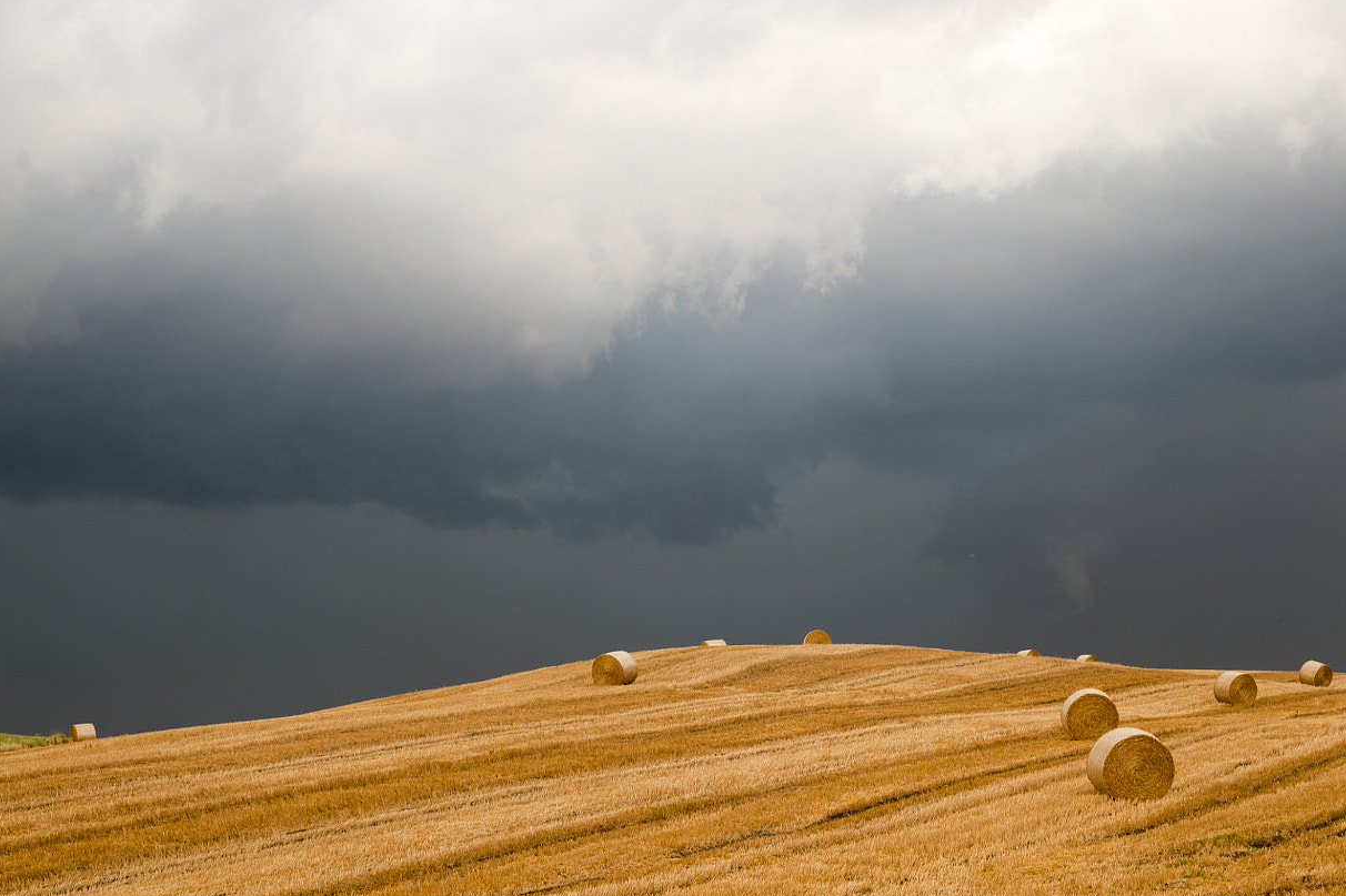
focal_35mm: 66
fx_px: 2467
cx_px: 850
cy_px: 550
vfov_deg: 20.6
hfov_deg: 30.4
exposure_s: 1/125
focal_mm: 50
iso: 200
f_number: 8
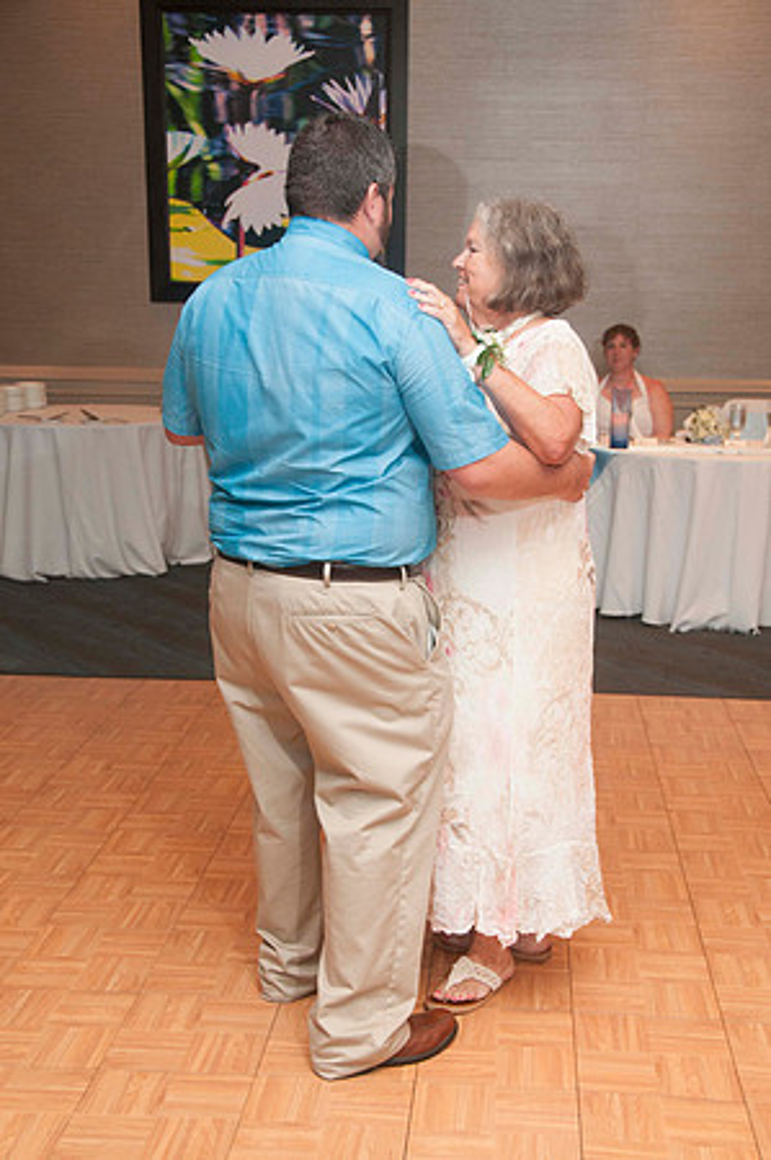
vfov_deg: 42.4
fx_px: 1497
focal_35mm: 46
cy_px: 580
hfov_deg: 28.9
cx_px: 386
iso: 800
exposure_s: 1/60
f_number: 5.6
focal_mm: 31
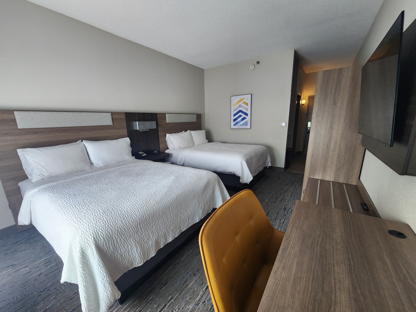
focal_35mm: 13
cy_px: 156
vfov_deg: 89.9
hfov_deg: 106.2
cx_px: 208
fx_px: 156
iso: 100
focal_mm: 2.2
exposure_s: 1/60
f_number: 2.2
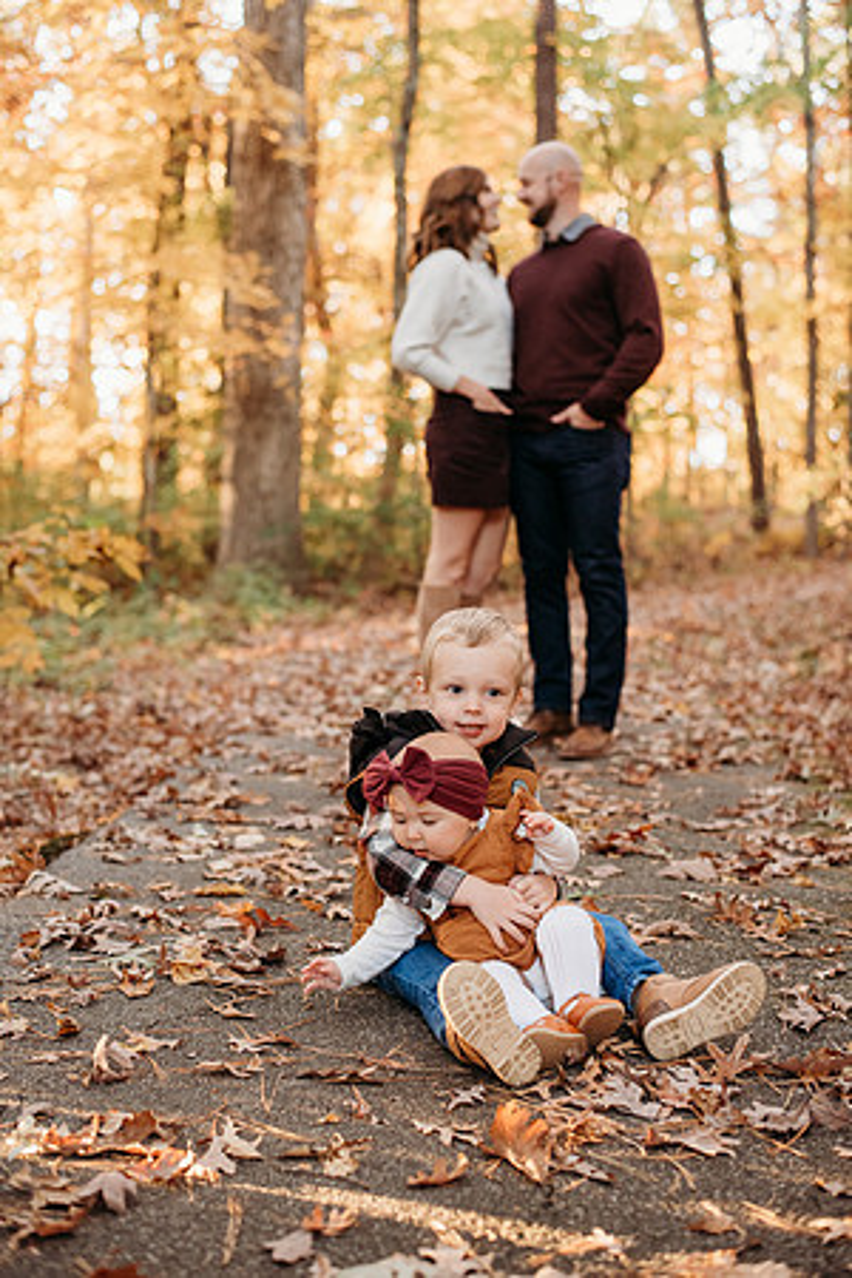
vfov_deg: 39.6
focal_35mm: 50
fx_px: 1775
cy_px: 639
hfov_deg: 27.0
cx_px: 426
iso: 1600
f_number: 2.8
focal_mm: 50
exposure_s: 1/200
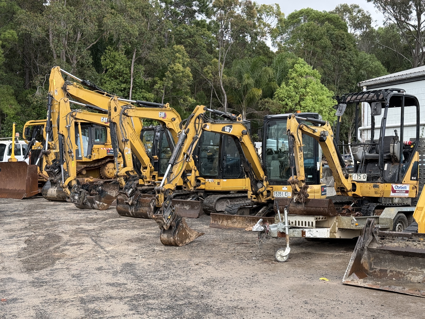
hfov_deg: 39.7
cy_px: 160
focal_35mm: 48
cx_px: 212
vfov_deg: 30.3
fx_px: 589
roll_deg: -0.3
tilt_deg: +0.5
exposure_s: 1/641
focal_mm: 6.76
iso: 64
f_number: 1.78
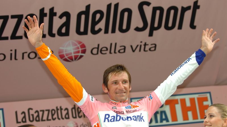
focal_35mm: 126
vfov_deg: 9.6
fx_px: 758
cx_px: 114
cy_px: 74
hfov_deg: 17.0
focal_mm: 80
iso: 200
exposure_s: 1/250
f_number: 2.8
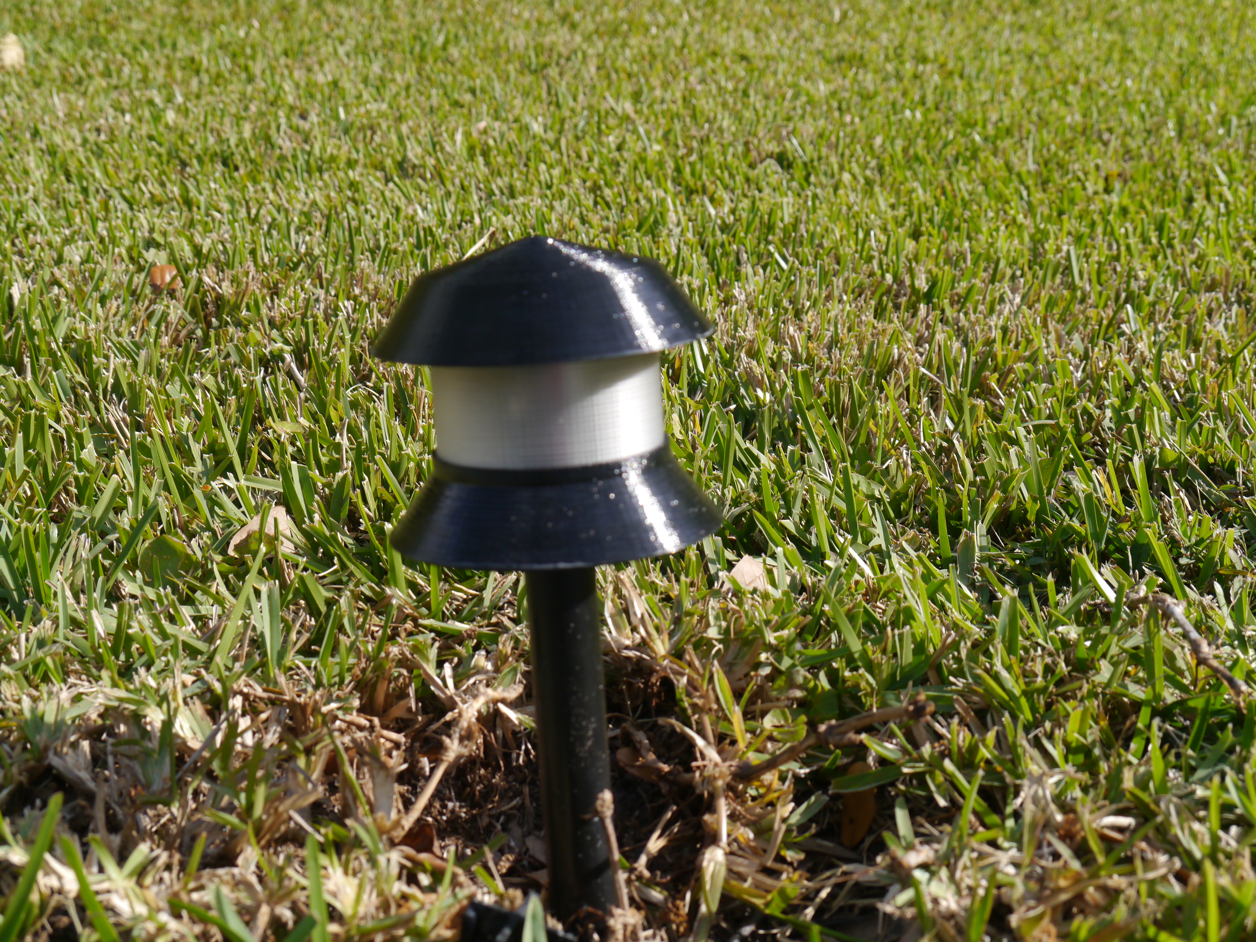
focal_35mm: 52
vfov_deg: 28.0
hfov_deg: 36.8
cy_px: 471
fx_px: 1887
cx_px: 628
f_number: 8
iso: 160
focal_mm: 26
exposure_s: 1/250
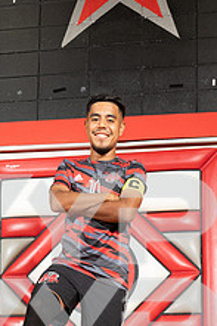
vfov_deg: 35.3
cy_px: 325
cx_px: 105
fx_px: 462
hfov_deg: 26.4
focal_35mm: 51
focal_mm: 25
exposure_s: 1/250
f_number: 4
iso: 1000
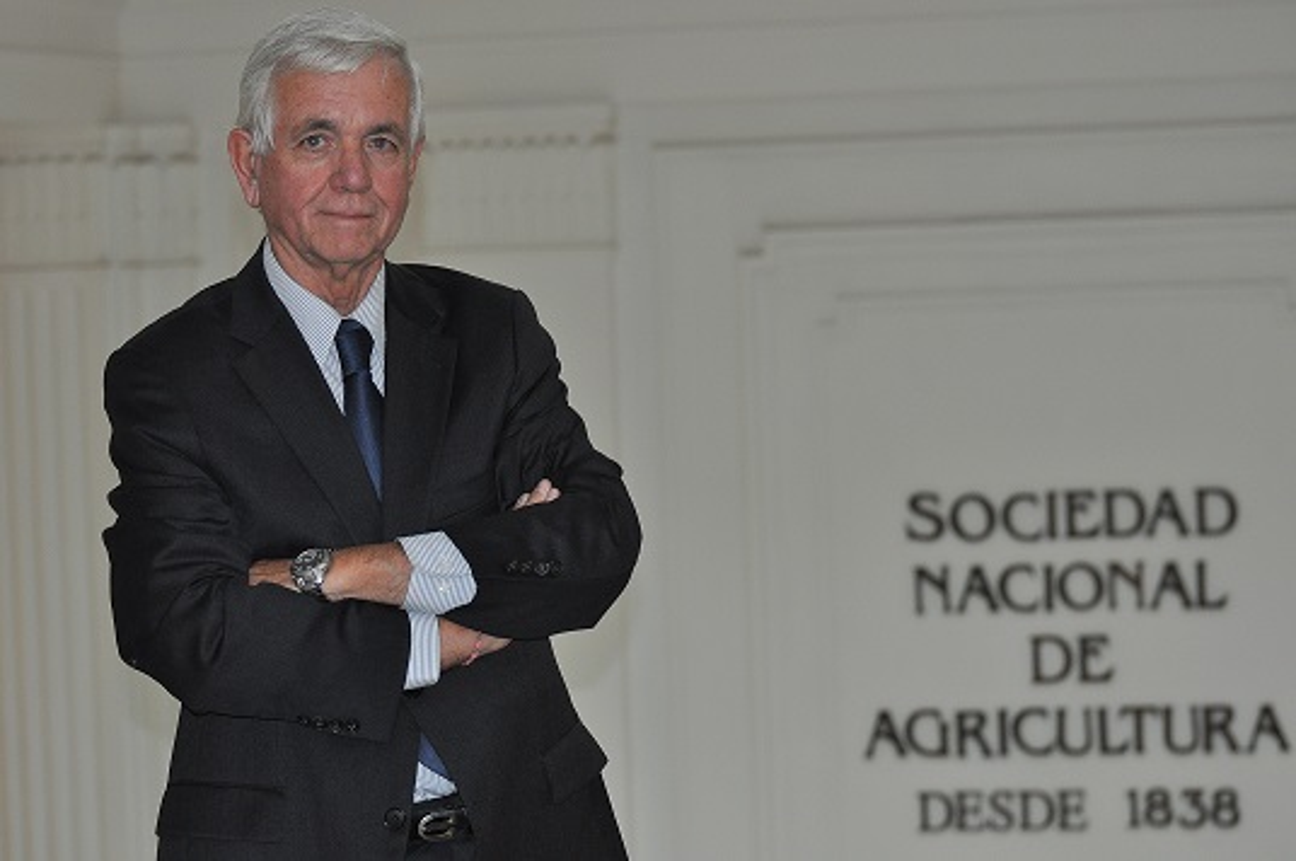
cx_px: 648
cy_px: 430
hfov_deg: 19.5
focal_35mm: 105
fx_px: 3775
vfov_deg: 13.0
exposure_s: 1/60
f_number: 4.5
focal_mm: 70
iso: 800
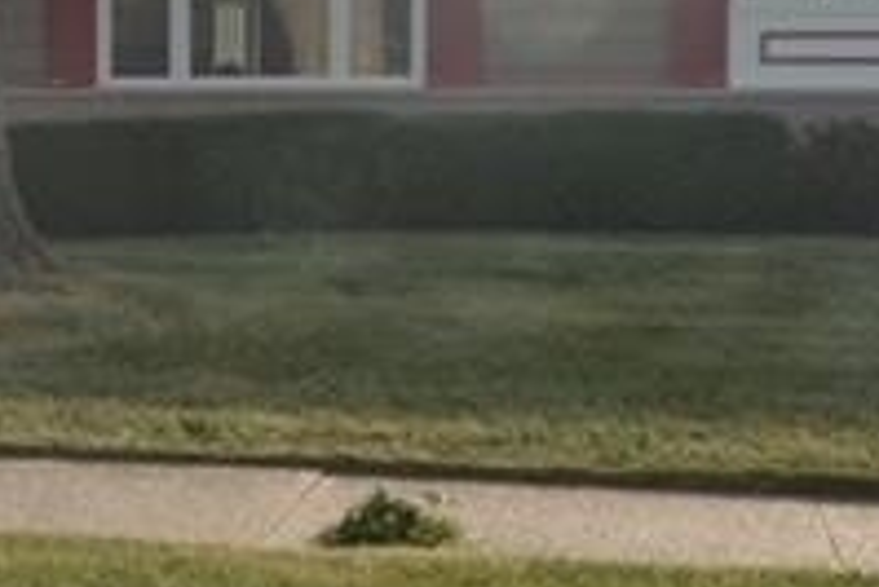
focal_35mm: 87
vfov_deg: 15.7
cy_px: 282
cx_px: 124
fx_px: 2126
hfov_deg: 22.9
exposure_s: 1/200
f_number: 7.1
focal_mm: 18
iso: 100
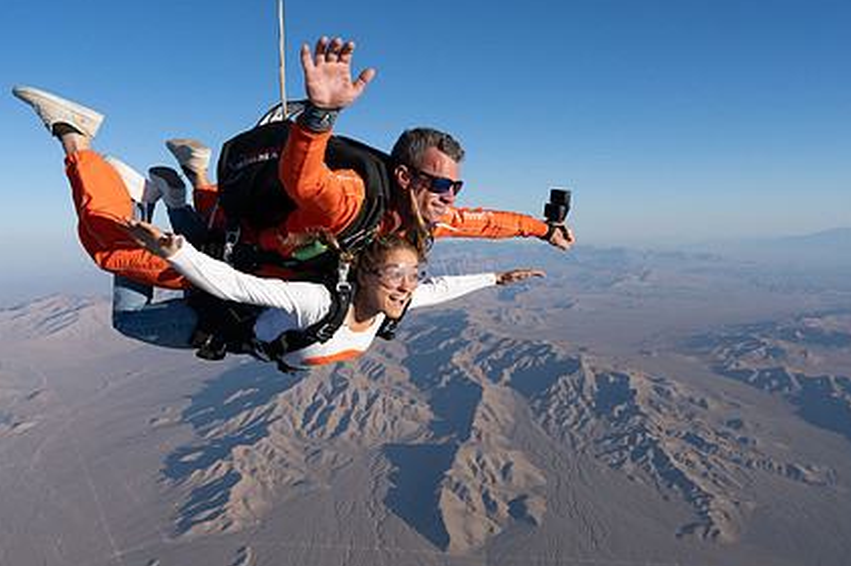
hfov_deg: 57.2
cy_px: 279
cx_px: 421
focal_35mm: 33
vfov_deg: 39.9
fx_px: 780
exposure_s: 1/2000
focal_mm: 24
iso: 800
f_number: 9
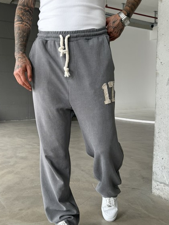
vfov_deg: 53.9
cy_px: 120
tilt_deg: -6.5
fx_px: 221
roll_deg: +0.1
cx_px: 69
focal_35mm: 34
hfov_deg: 41.7
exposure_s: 1/125
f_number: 1.78
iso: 50
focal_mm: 6.76
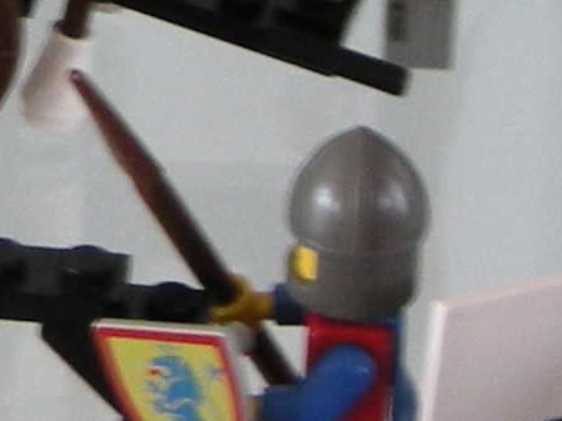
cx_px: -495
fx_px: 5988
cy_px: -523
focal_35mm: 369
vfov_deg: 4.0
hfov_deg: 5.3
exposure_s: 1/7.9
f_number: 3.3
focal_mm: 8.8
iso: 106
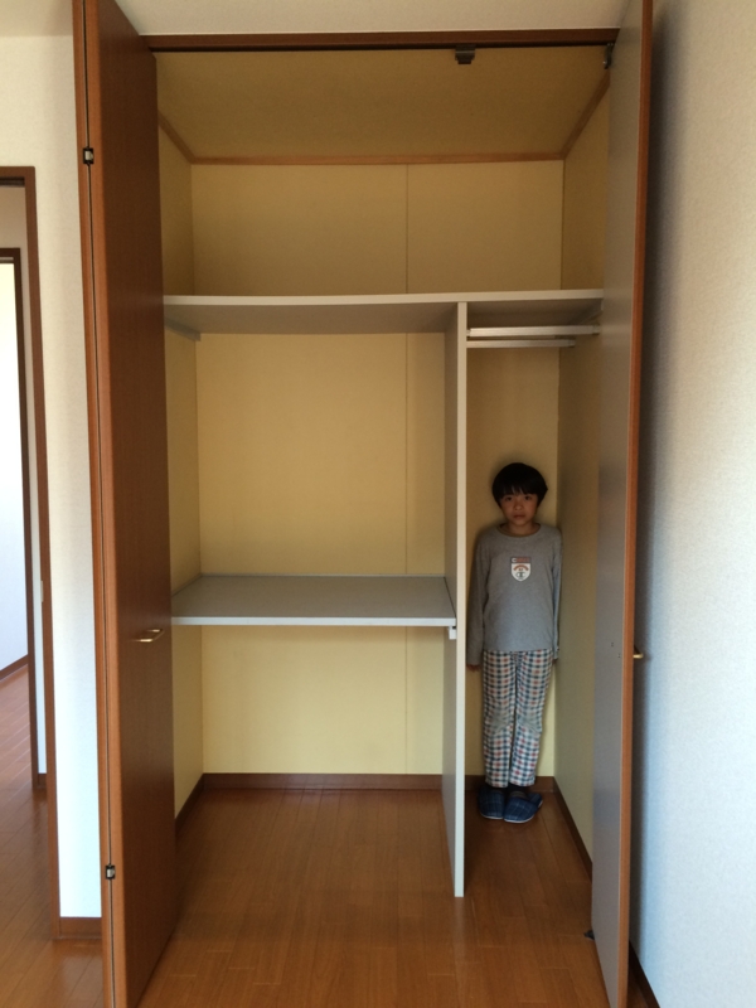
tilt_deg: -3.7
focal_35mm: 29
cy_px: 504
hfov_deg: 48.2
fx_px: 844
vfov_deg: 61.7
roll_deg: +1.2
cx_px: 378
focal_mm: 4.15
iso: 80
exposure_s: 1/30
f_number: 2.2
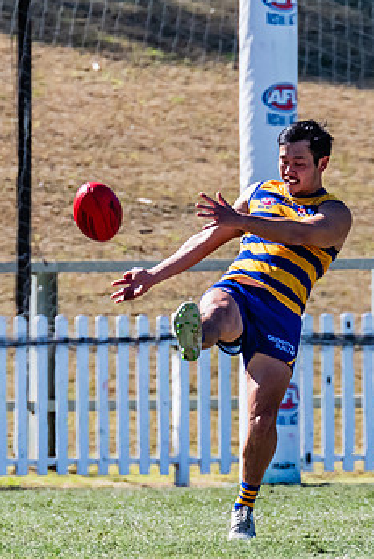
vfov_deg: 1.4
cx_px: 249
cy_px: 319
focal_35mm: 1481
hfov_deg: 0.9
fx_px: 23031
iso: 800
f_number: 8
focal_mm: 420
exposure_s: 1/1600
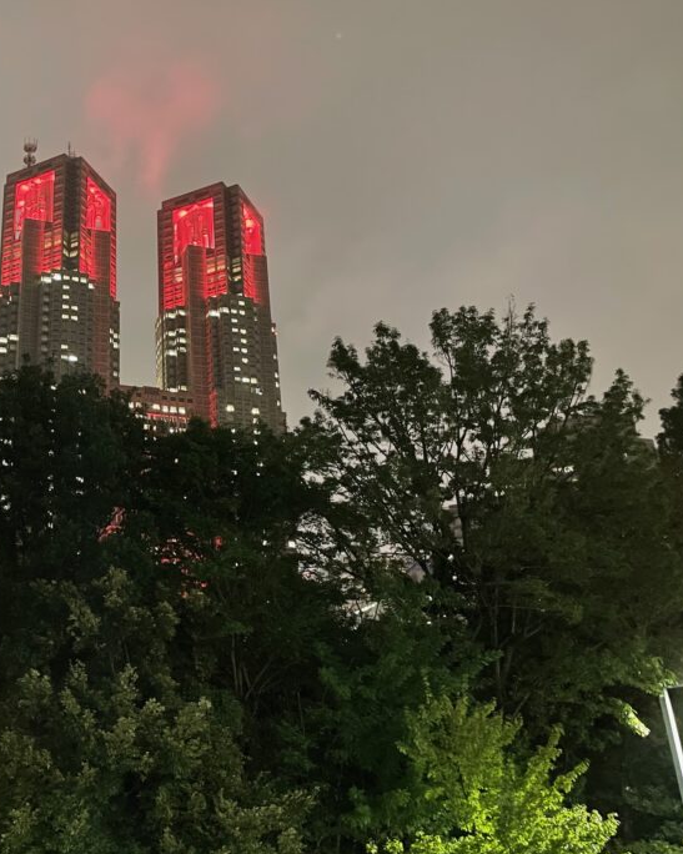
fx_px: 960
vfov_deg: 47.9
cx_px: 121
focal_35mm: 38
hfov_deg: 37.5
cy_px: 397
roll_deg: -0.5
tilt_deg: +26.6
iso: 500
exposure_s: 1/8
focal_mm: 4.2
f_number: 1.6
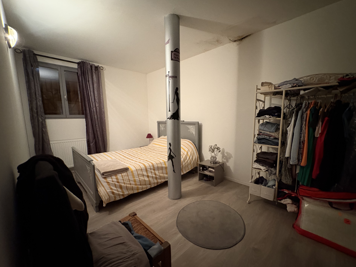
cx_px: 187
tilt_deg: -8.2
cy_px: 138
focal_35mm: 15
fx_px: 154
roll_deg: +1.9
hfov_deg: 98.1
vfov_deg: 81.7
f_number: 2.2
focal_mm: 2.22
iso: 800
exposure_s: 1/25
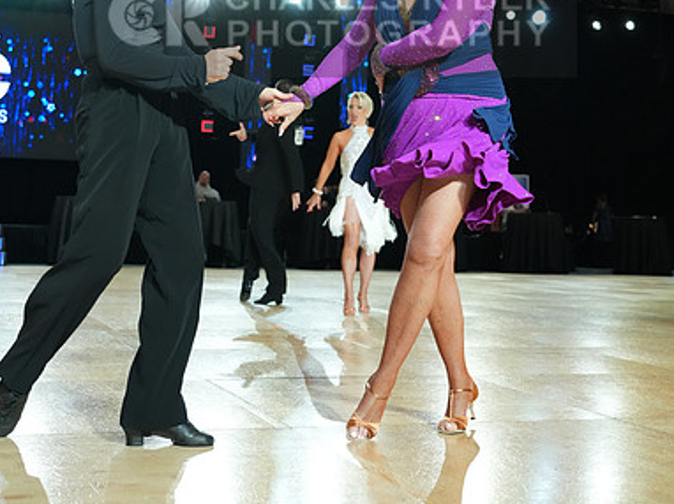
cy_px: 19
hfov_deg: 33.8
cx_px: 334
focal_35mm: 57
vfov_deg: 24.6
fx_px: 1109
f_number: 4
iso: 4000
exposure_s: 1/500
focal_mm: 39
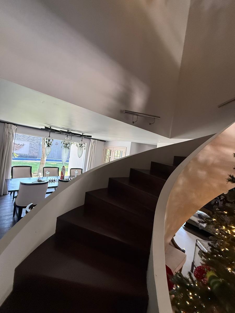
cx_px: 118
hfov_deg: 85.7
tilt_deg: -1.5
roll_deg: -9.0
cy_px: 156
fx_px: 127
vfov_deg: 102.1
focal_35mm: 14
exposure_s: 1/120
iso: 400
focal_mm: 2.22
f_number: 2.2
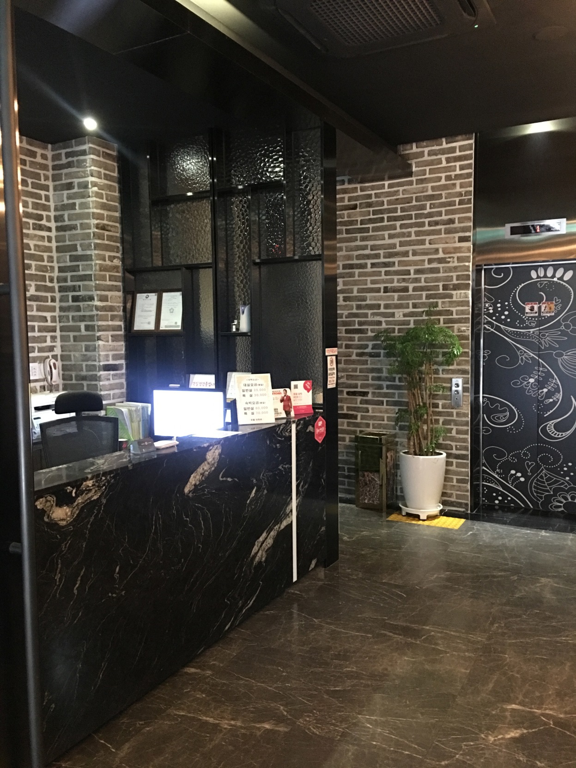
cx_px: 288
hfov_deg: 48.2
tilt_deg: -3.2
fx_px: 643
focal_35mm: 29
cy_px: 384
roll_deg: +0.2
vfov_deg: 61.7
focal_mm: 4.15
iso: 250
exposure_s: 1/4
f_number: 2.2
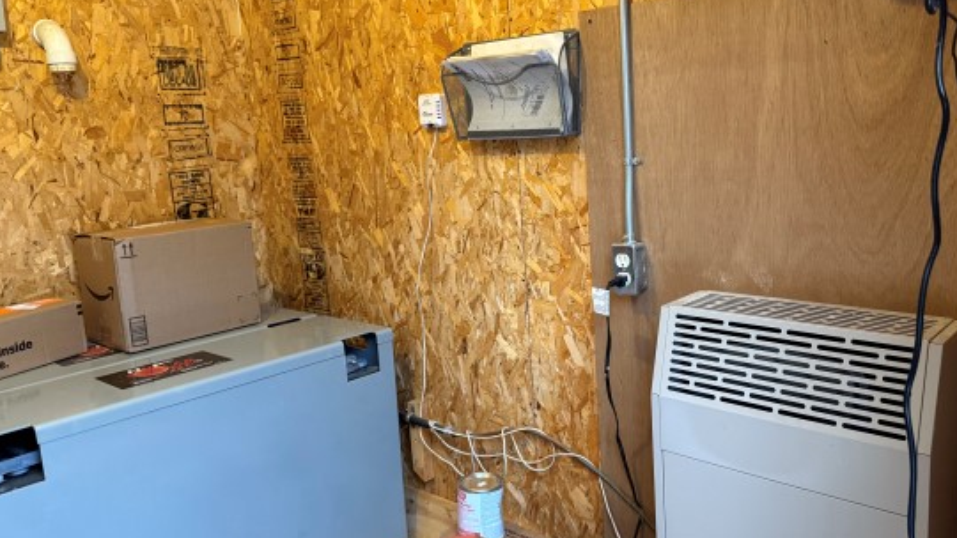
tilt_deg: -9.6
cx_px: 553
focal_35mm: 31
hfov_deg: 62.3
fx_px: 787
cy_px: 246
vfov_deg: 37.8
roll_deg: +2.2
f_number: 1.78
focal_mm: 6.76
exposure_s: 1/60
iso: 400
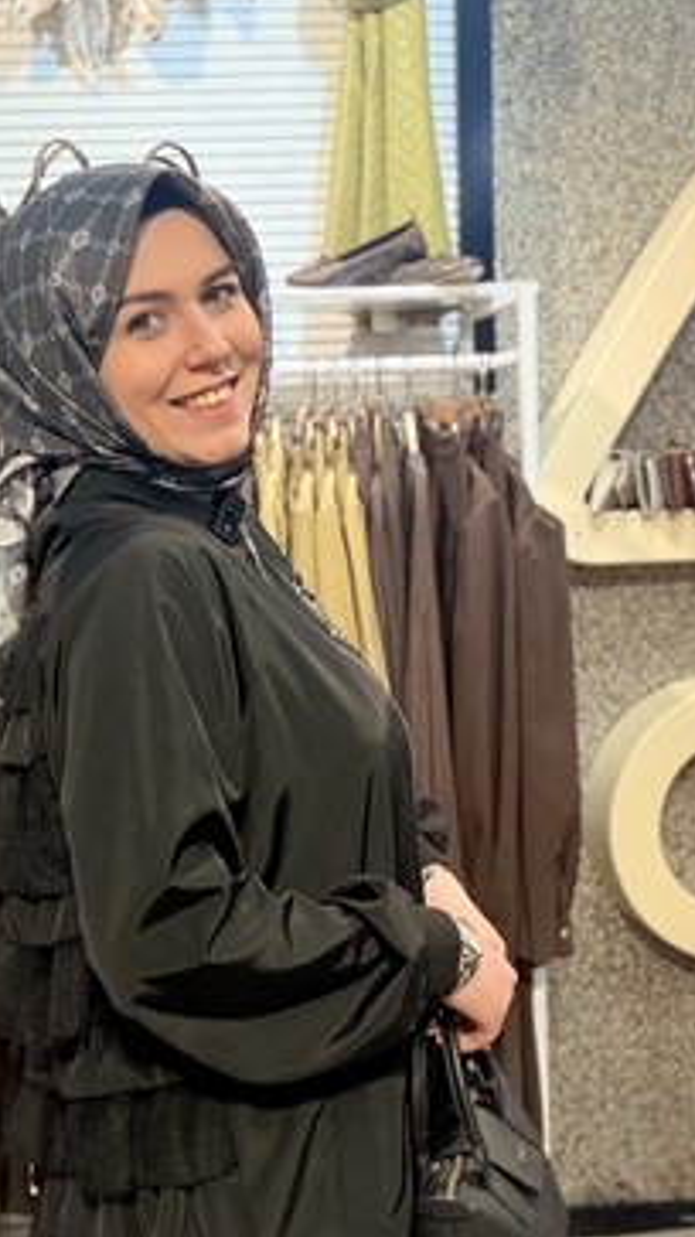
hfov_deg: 24.6
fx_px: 1574
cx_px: 157
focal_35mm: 48
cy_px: 649
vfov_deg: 42.9
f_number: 1.9
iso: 64
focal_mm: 2.71
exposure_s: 1/100
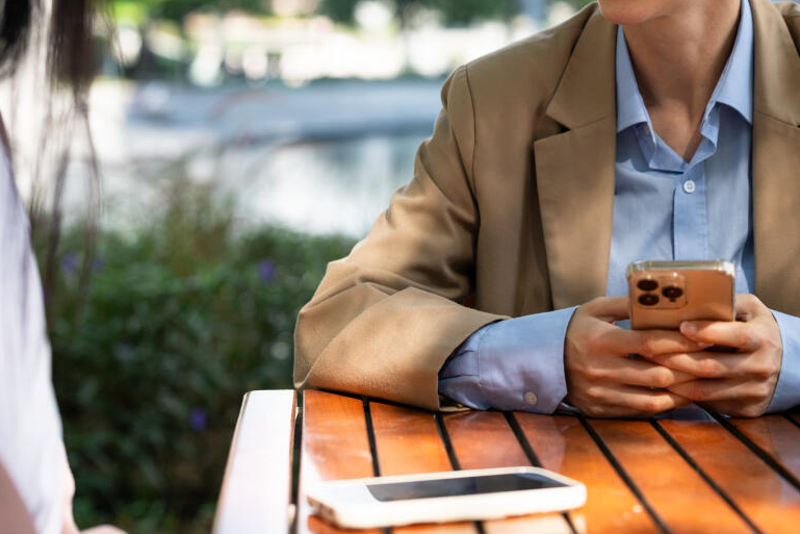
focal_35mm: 91
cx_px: 575
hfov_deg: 22.2
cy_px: 57
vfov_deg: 14.9
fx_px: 2022
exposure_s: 1/2000
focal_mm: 50
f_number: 2.5
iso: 200
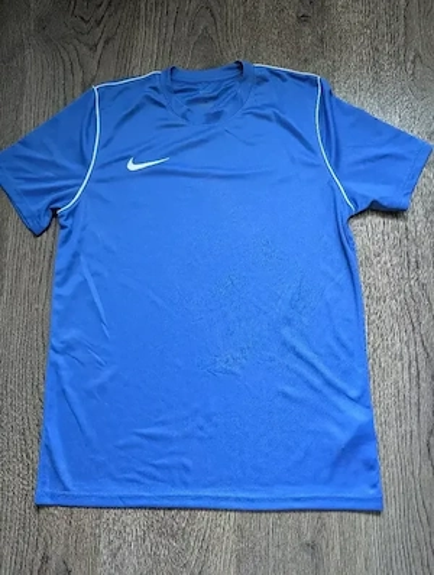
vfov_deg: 71.5
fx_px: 400
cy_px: 288
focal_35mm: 24
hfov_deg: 57.0
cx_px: 217
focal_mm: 6.81
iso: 1429
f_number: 1.85
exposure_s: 1/61.7
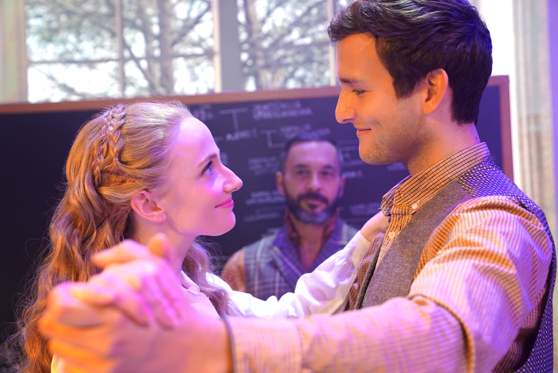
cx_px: 279
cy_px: 186
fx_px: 853
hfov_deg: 36.2
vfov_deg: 24.6
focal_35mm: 55
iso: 1000
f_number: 4
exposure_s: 1/160
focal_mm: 55
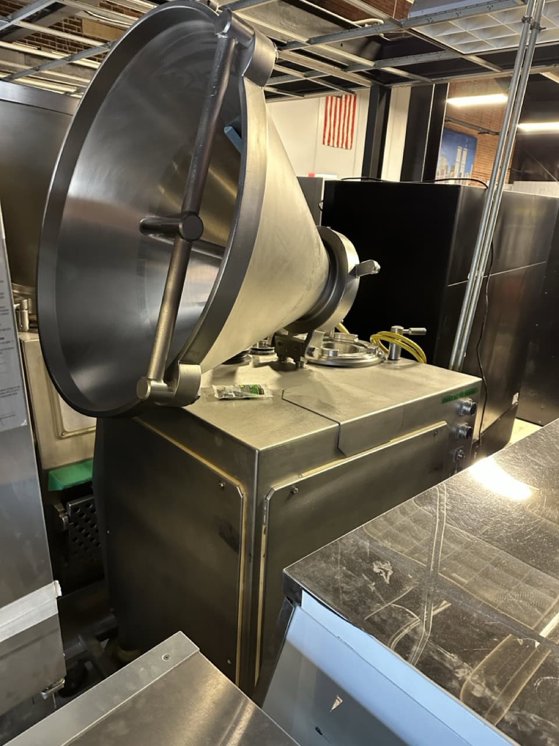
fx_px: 517
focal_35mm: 24
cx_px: 280
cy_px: 373
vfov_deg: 71.6
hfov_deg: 56.8
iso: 500
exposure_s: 1/60
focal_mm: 6.9
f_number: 1.8
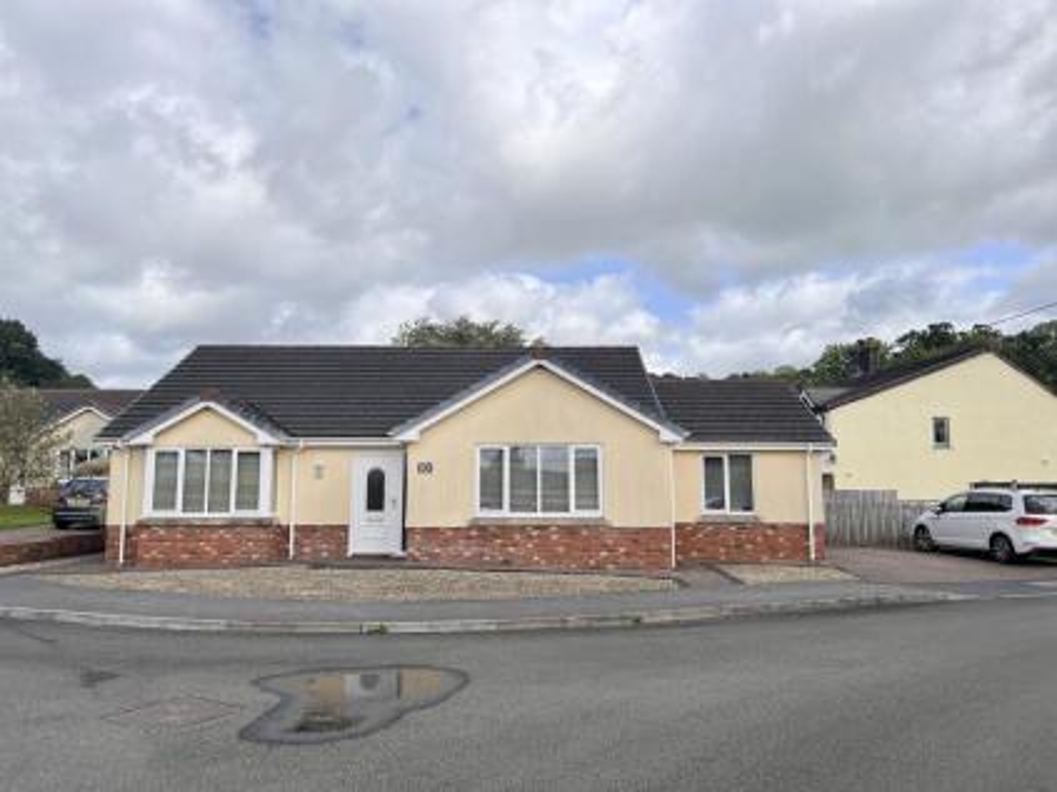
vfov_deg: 53.0
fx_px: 794
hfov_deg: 67.3
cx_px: 528
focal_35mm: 26
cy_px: 396
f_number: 1.5
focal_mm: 5.7
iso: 50
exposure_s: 1/5882
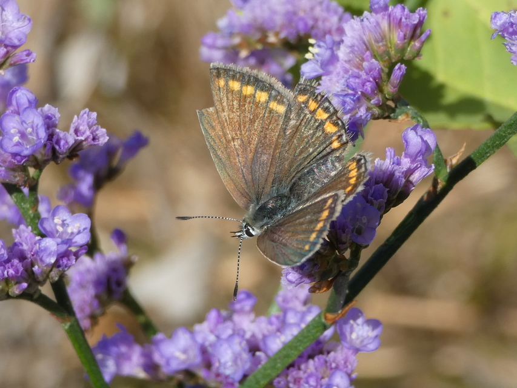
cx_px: 258
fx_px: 2241
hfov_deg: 13.2
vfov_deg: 9.9
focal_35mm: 150
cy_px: 194
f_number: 5.4
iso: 80
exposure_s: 1/160
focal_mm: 26.9
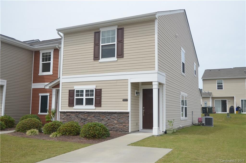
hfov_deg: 53.3
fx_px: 245
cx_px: 123
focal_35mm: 36
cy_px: 82
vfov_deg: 36.7
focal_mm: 24
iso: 500
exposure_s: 1/4000
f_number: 4
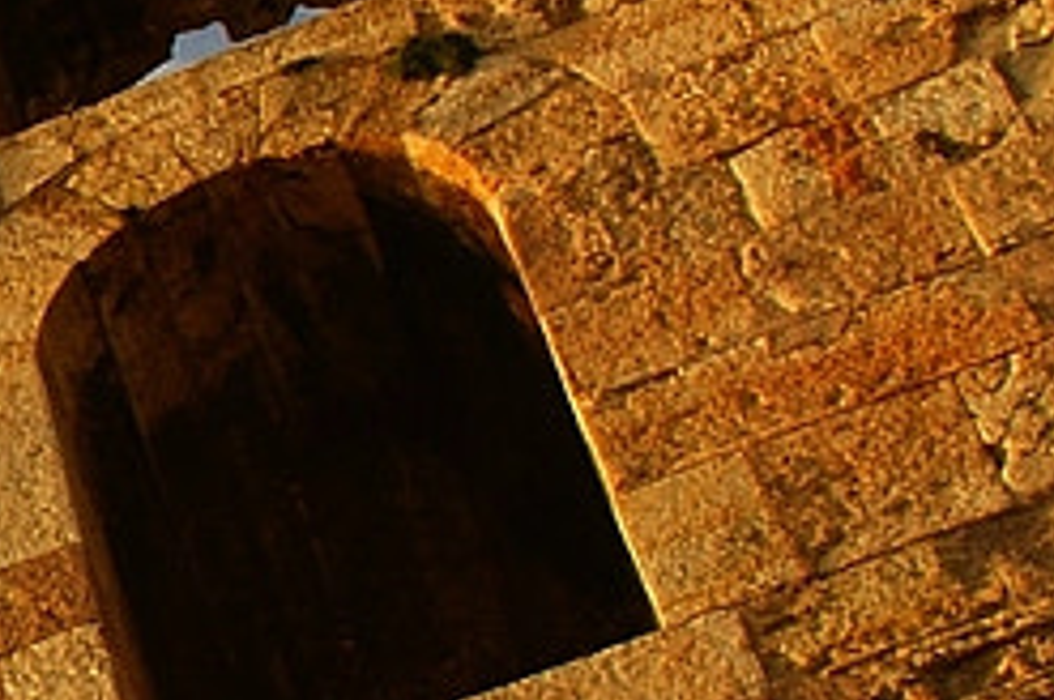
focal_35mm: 175
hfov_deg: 10.9
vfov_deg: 7.8
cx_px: -892
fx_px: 5117
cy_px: 523
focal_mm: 18
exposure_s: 1/200
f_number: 7.1
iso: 100
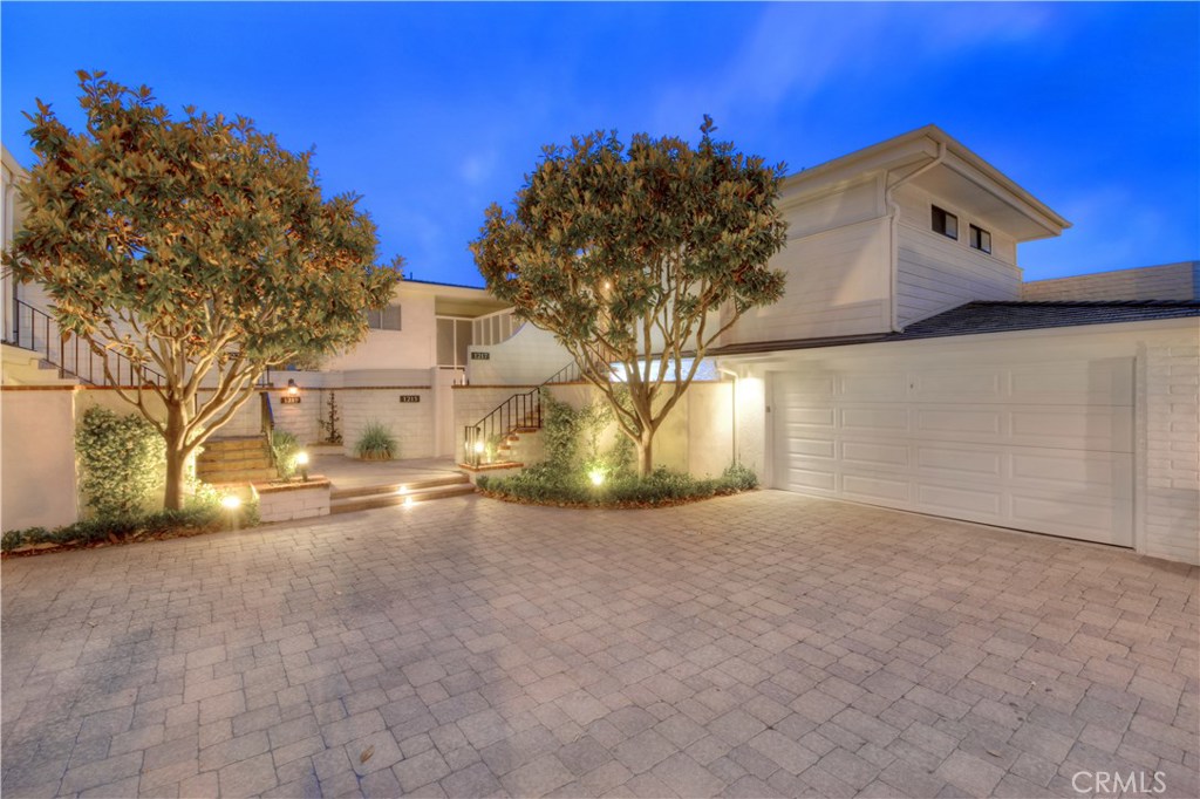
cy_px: 400
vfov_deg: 77.3
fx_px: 500
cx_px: 600
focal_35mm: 15
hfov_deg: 100.4
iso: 250
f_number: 9
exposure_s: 4
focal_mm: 10
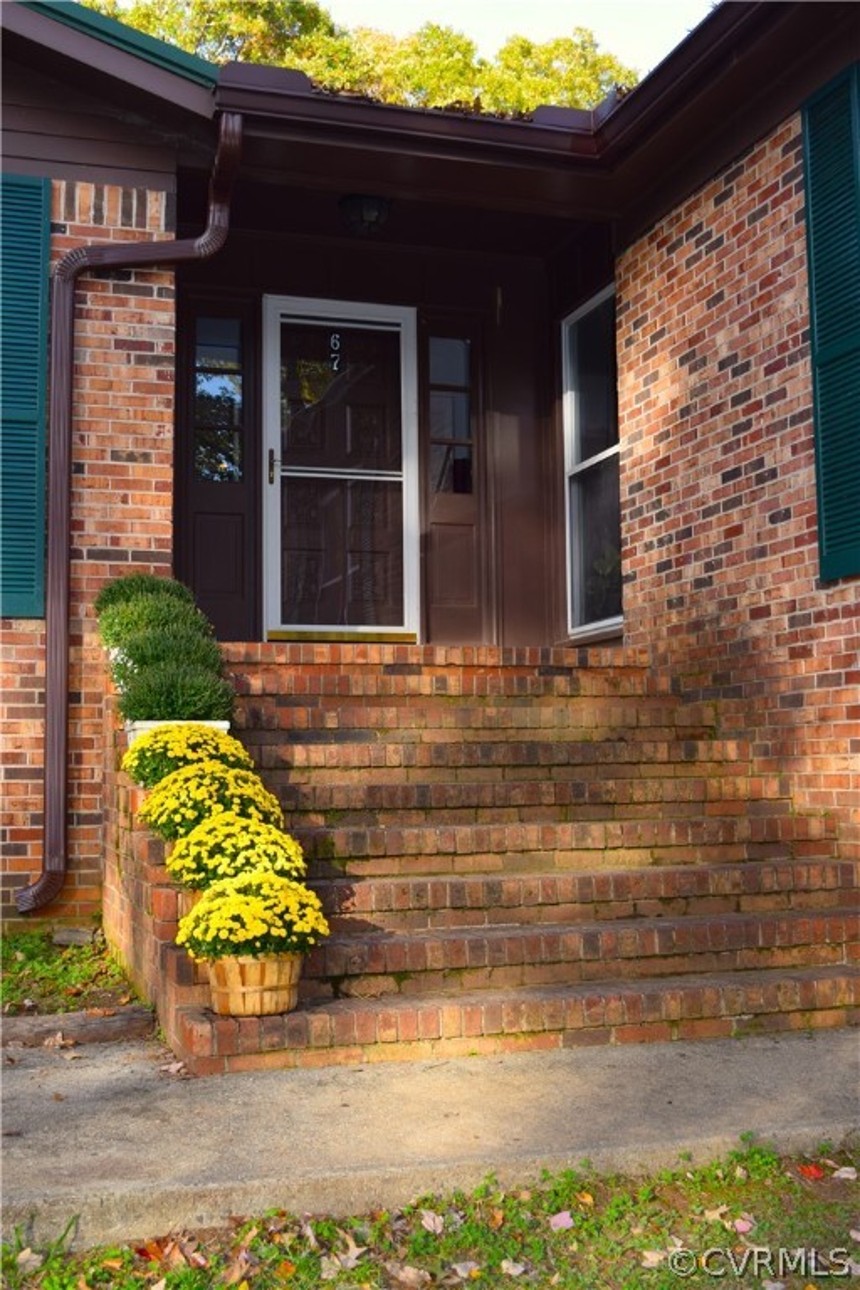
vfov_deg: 46.4
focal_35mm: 42
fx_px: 1505
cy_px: 645
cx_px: 430
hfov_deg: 31.9
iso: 160
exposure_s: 1/125
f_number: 5.6
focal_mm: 28
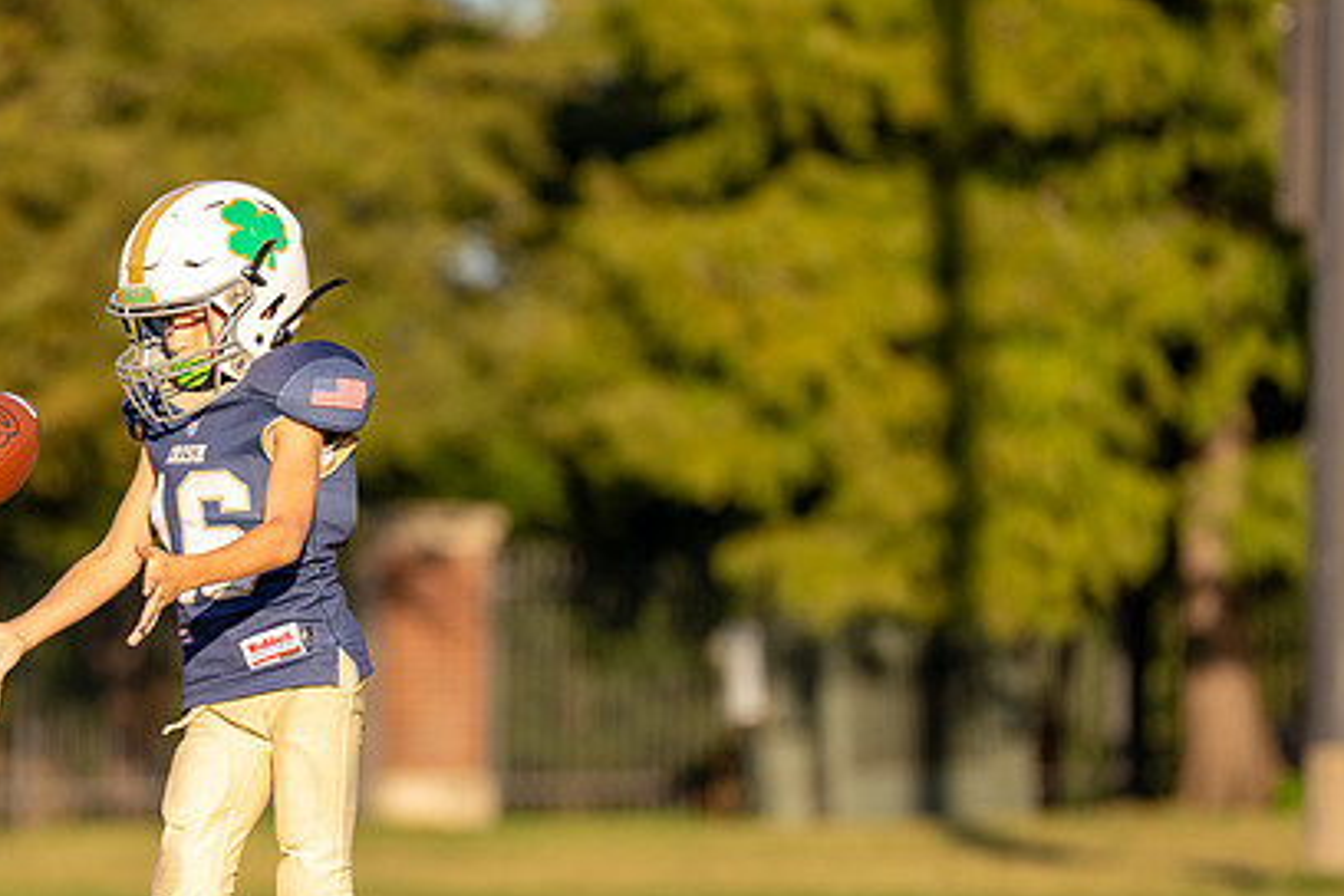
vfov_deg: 3.3
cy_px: 562
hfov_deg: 4.9
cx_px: 278
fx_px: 15716
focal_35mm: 421
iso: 400
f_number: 2.8
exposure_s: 1/2500
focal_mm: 200
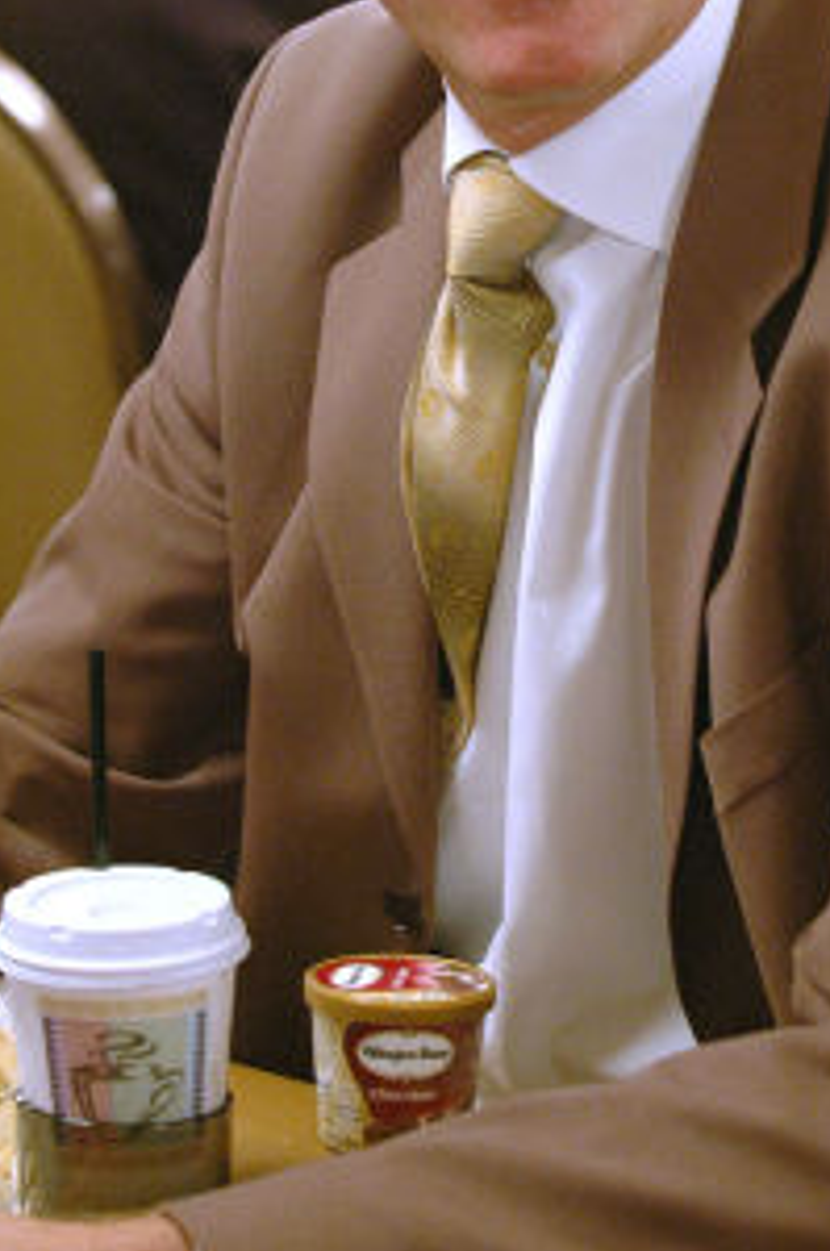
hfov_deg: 8.3
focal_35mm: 164
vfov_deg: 12.5
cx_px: 632
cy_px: 325
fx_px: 5691
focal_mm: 70
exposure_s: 1/40
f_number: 4
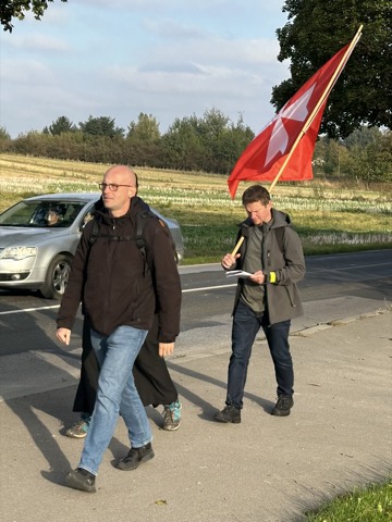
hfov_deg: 30.3
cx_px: 196
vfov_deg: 39.7
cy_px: 261
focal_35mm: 48
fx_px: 725
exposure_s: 1/1414
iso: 64
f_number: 1.78
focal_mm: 6.86
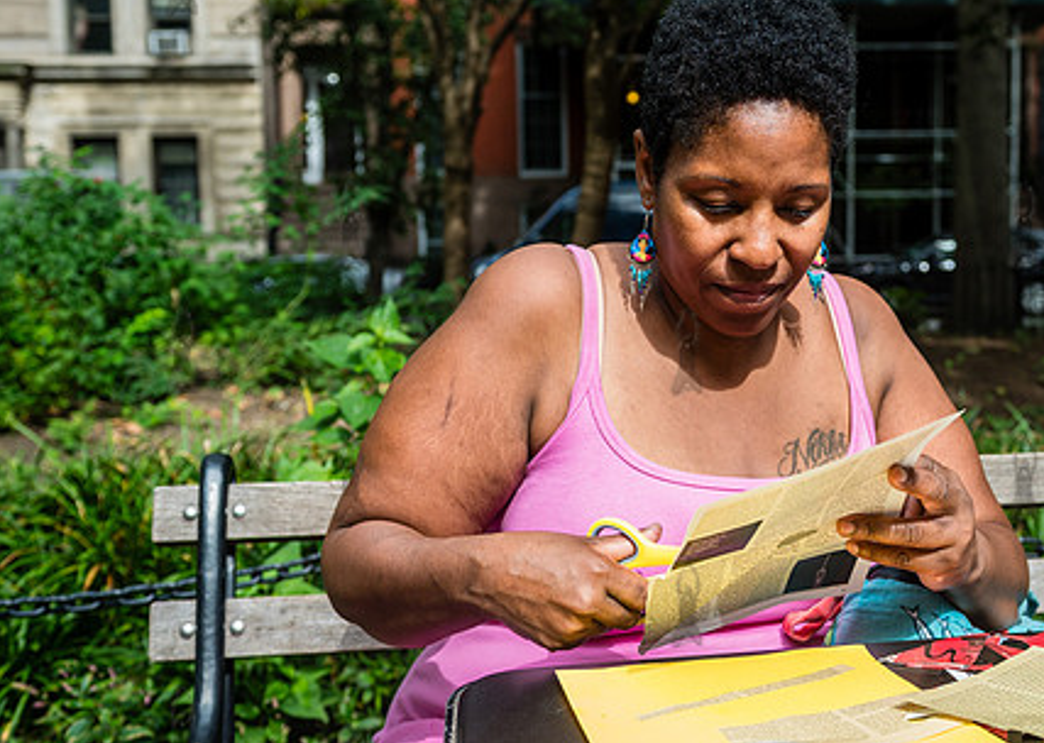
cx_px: 688
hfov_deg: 40.6
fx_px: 1392
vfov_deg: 29.9
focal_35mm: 47
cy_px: 365
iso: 320
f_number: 4
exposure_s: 1/500
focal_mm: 32
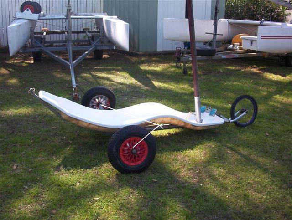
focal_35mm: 39
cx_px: 146
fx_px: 330
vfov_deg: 37.0
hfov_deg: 47.8
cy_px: 110
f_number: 4.5
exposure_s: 1/227
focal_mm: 6
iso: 100
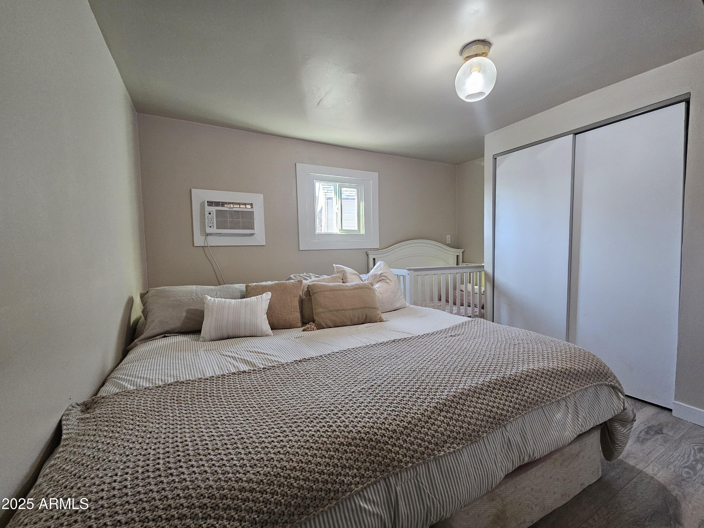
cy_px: 264
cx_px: 352
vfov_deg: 89.9
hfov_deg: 106.2
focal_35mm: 13
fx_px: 264
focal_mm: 2.2
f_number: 2.2
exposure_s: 1/60
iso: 250
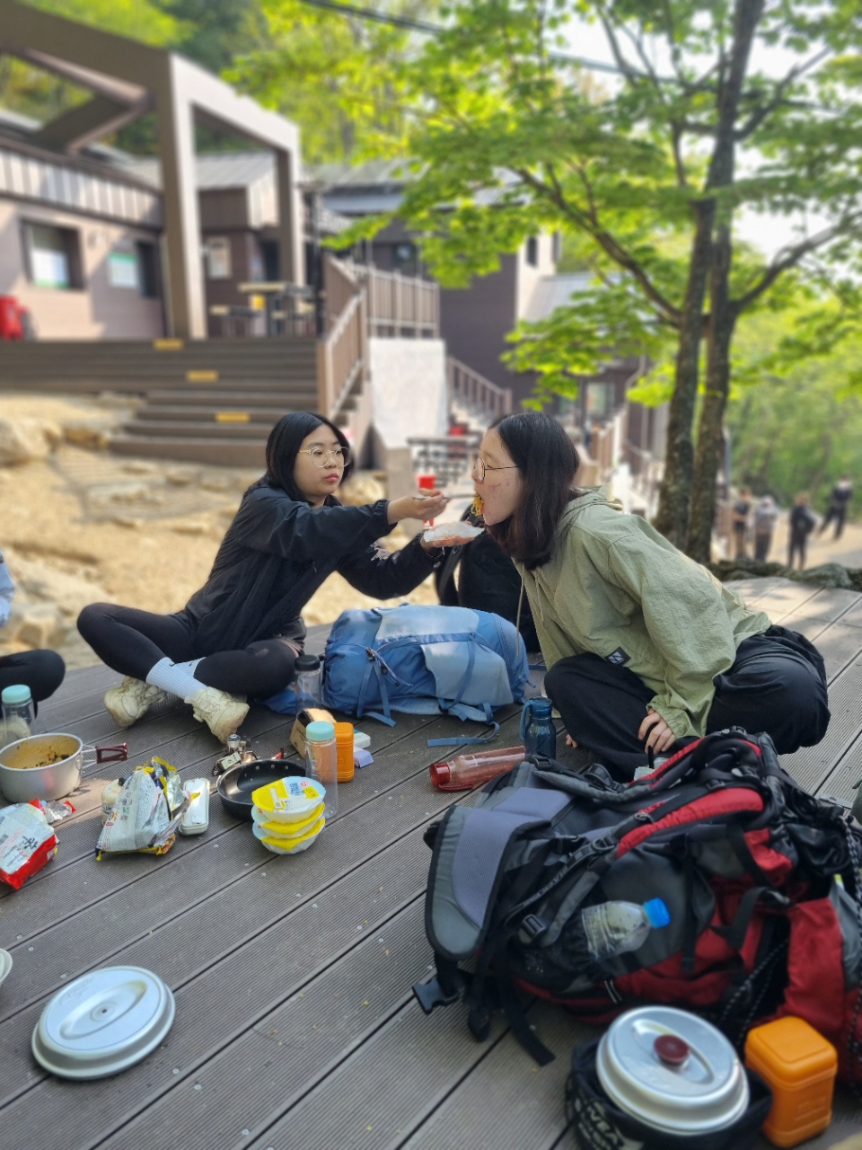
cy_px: 575
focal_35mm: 26
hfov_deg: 53.1
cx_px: 431
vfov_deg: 67.3
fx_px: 863
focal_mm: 5.4
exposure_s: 1/485
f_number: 1.8
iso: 50
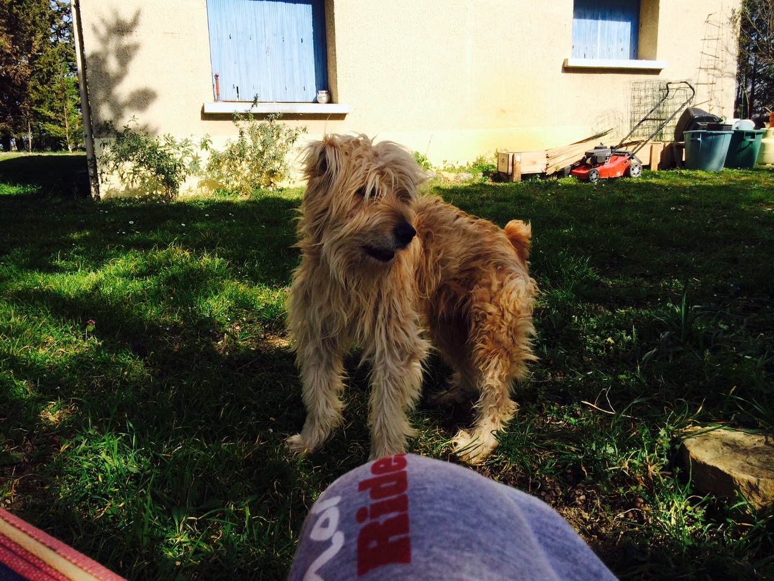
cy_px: 290
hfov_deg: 60.0
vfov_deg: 46.8
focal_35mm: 30
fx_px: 671
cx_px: 387
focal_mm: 4.12
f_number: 2.2
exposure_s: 1/1414
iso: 32
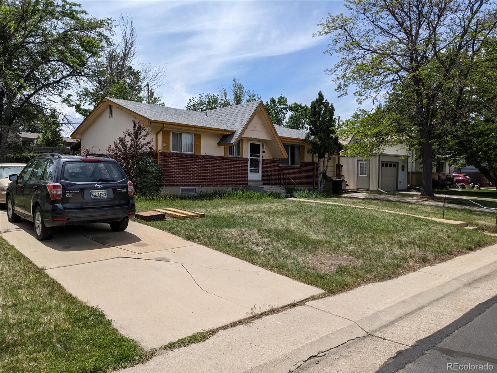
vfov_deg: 51.4
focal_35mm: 27
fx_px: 388
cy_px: 186
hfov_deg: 65.3
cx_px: 248
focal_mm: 4.38
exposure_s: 1/3906
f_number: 1.73
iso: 60
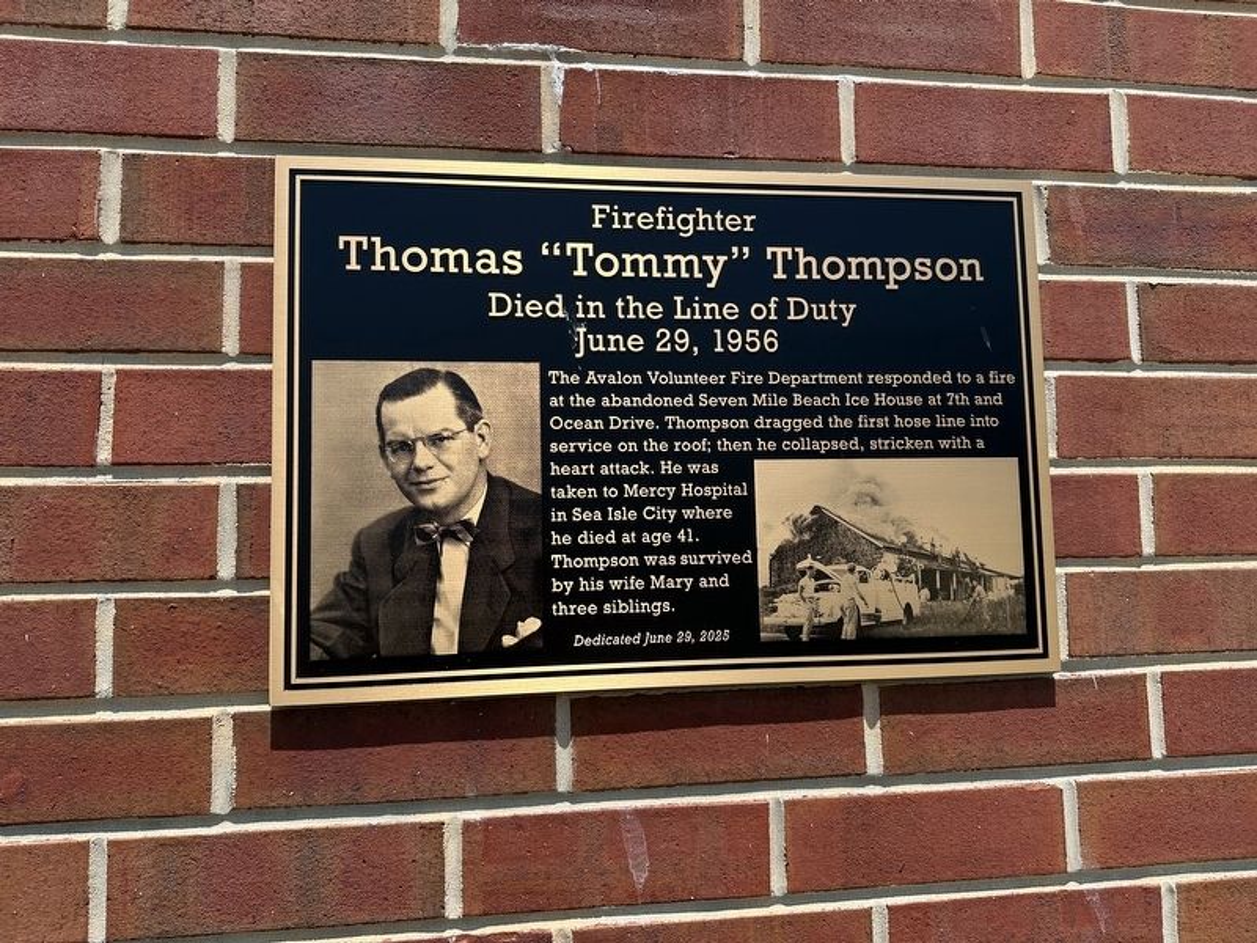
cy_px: 472
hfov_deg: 71.6
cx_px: 628
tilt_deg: +5.1
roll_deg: +0.4
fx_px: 872
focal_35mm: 24
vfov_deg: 56.8
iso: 80
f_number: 1.78
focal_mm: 6.86
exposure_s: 1/3597
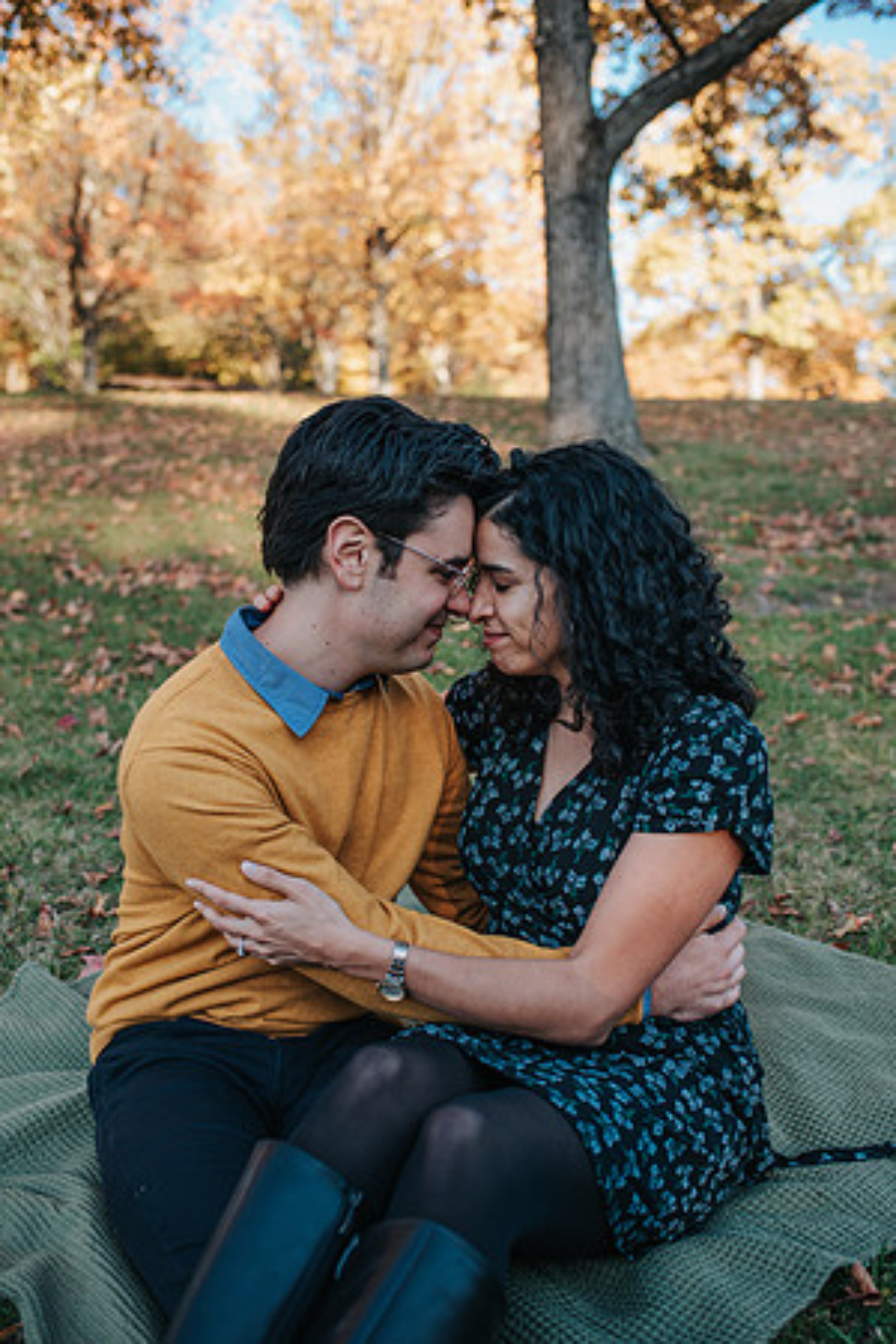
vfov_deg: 54.4
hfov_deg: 37.9
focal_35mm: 35
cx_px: 448
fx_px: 1307
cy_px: 672
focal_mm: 35
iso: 500
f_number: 3.2
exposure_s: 1/800
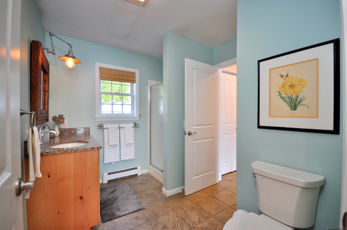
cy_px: 115
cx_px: 174
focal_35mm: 15
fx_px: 144
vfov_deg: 77.2
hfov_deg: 100.5
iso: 640
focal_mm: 10
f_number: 4
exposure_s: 1/50
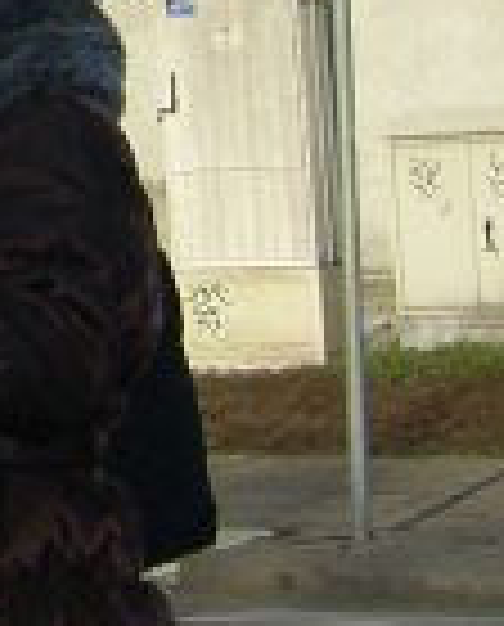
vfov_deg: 9.0
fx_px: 3639
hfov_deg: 7.3
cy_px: -815
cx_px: -796
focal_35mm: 196
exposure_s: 1/1000
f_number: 3.5
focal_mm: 7.4
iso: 50
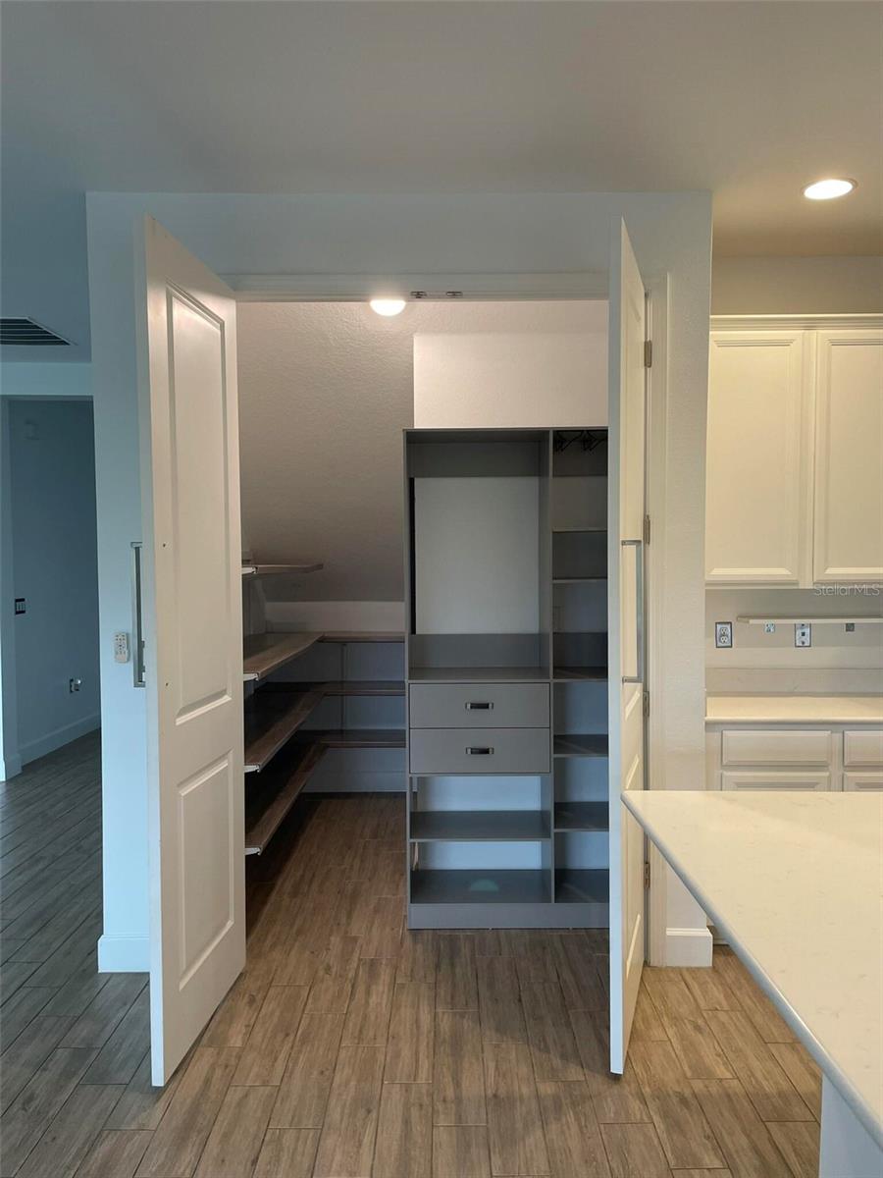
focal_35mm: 26
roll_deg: +0.1
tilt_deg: -1.2
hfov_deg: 53.1
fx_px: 884
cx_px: 442
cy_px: 589
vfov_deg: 67.3
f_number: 1.6
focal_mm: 4.2
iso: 100
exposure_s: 1/60
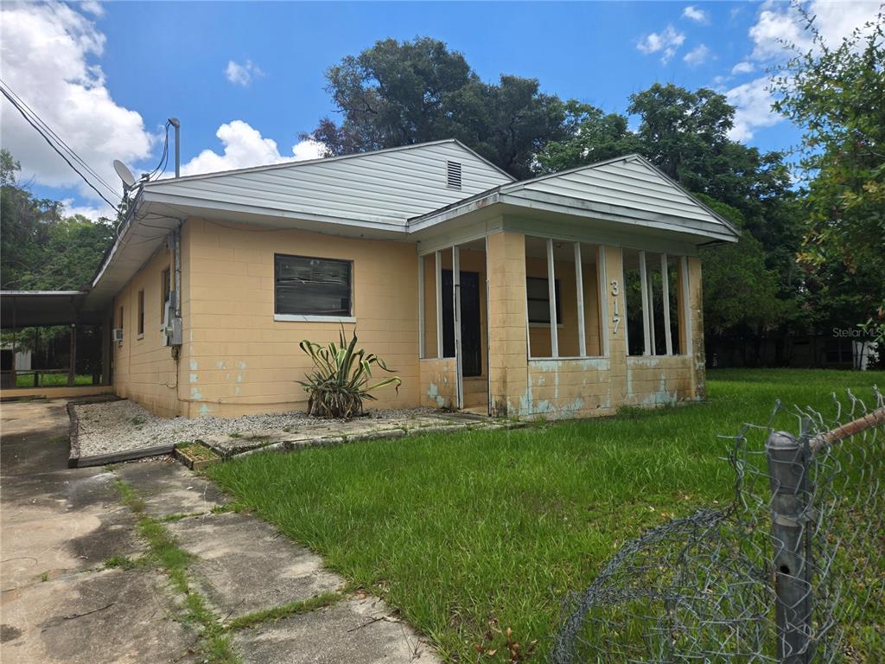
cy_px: 332
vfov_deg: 58.9
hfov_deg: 73.9
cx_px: 442
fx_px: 588
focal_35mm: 23
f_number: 1.8
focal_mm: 5.4
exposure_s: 1/1365
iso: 25
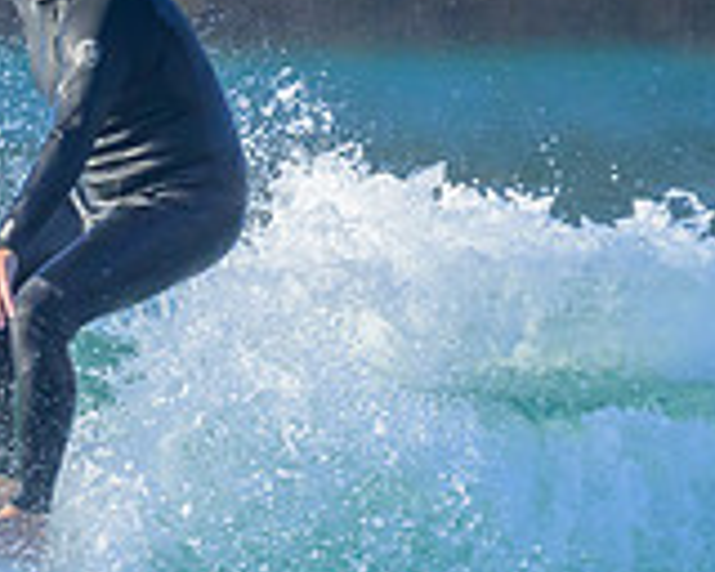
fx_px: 78931
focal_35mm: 3730
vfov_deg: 0.4
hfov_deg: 0.5
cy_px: 769
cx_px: -402
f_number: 6.3
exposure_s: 1/2000
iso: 1000
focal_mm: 800
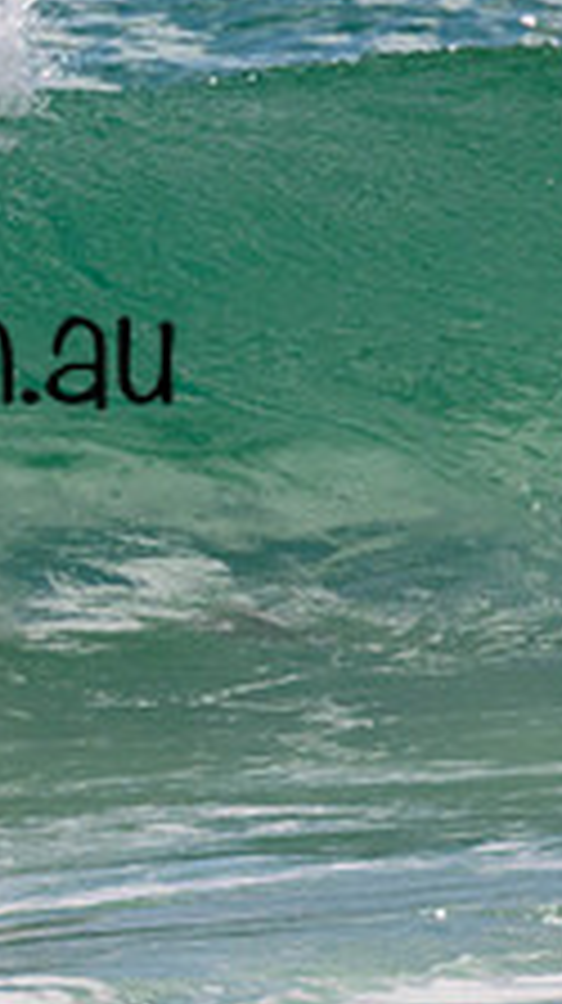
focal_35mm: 2550
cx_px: -80
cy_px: 152
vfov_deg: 0.8
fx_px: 67735
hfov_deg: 0.5
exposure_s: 1/2000
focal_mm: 800
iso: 800
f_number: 11
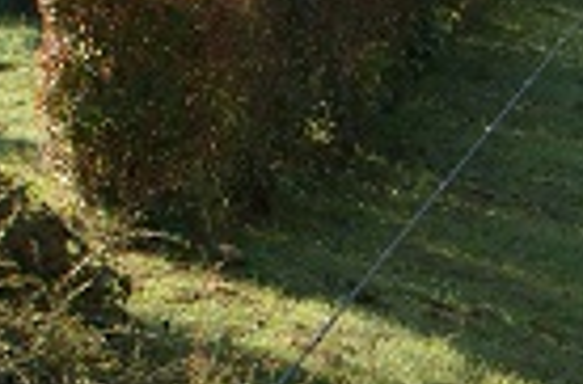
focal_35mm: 240
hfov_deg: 8.4
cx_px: 879
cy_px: 411
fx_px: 3873
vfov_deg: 5.7
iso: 100
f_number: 9
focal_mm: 22
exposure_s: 1/80
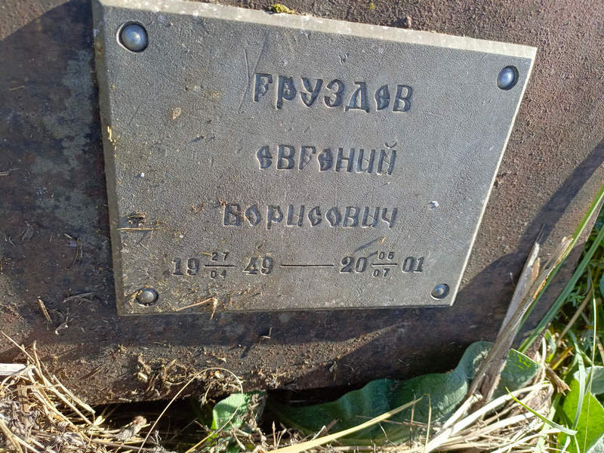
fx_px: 436
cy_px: 226
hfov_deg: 69.4
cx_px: 302
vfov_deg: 54.9
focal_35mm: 25
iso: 112
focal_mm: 4.76
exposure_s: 1/231
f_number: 1.69
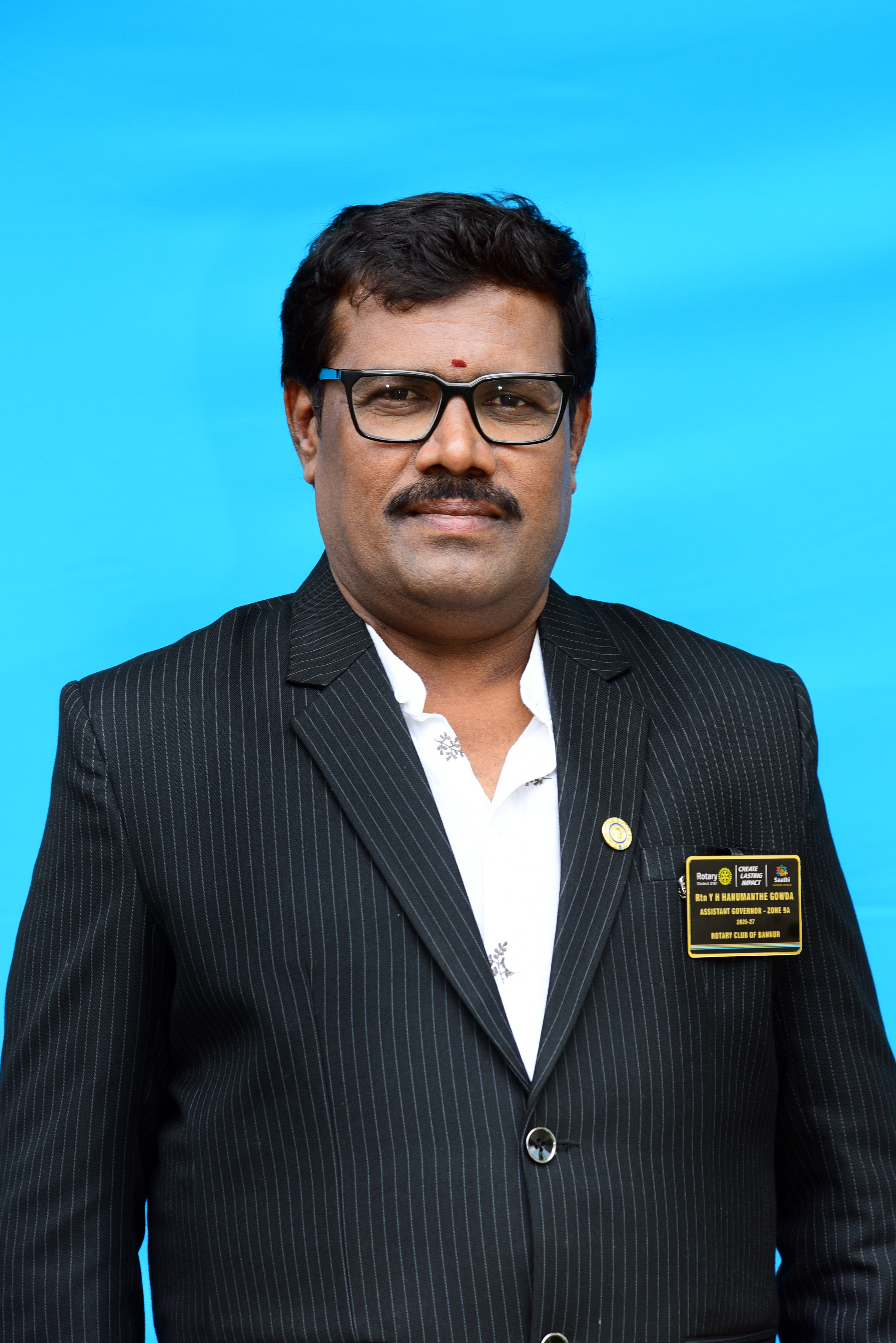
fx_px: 4476
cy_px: 672
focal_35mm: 120
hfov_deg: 11.4
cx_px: 448
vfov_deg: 17.1
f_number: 5
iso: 320
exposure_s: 1/160
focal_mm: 120
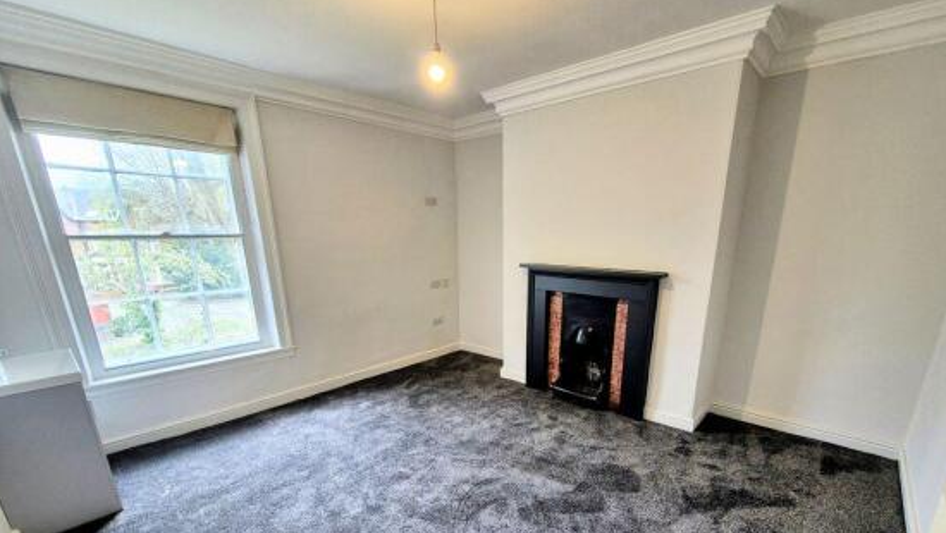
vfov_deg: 68.3
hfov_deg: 102.9
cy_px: 364
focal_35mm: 15
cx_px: 500
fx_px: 376
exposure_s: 1/50
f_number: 2.2
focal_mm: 2.2
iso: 160
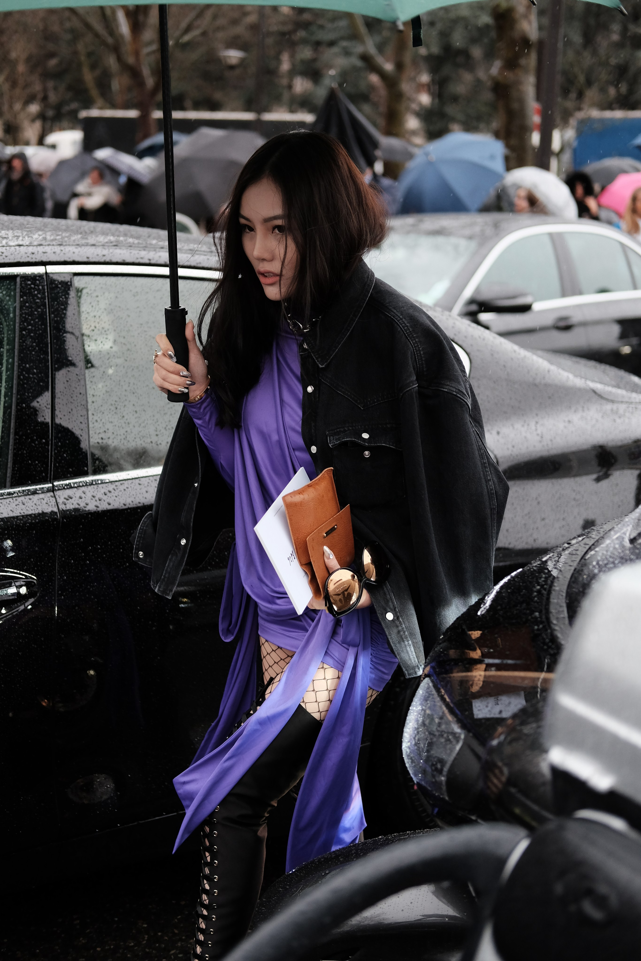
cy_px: 480
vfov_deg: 37.5
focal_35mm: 53
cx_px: 320
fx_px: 1415
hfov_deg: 25.5
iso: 800
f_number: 2
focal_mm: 35
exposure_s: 1/1000
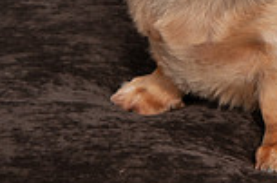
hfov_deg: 7.9
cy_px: -64
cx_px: 498
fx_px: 1948
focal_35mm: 254
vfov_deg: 5.3
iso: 200
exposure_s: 1/100
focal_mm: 60
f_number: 11
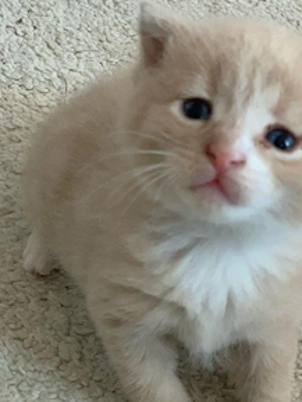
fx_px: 837
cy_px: 217
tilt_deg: -46.1
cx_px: 207
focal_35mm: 72
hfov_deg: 20.4
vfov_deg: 27.0
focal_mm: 6
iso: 400
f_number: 2.4
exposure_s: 1/60
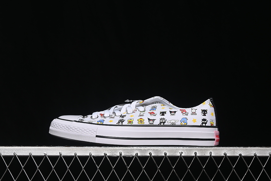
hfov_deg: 27.0
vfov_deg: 18.2
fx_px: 565
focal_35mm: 75
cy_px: 90
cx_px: 136
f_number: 6.3
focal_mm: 50
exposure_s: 1/60
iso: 160
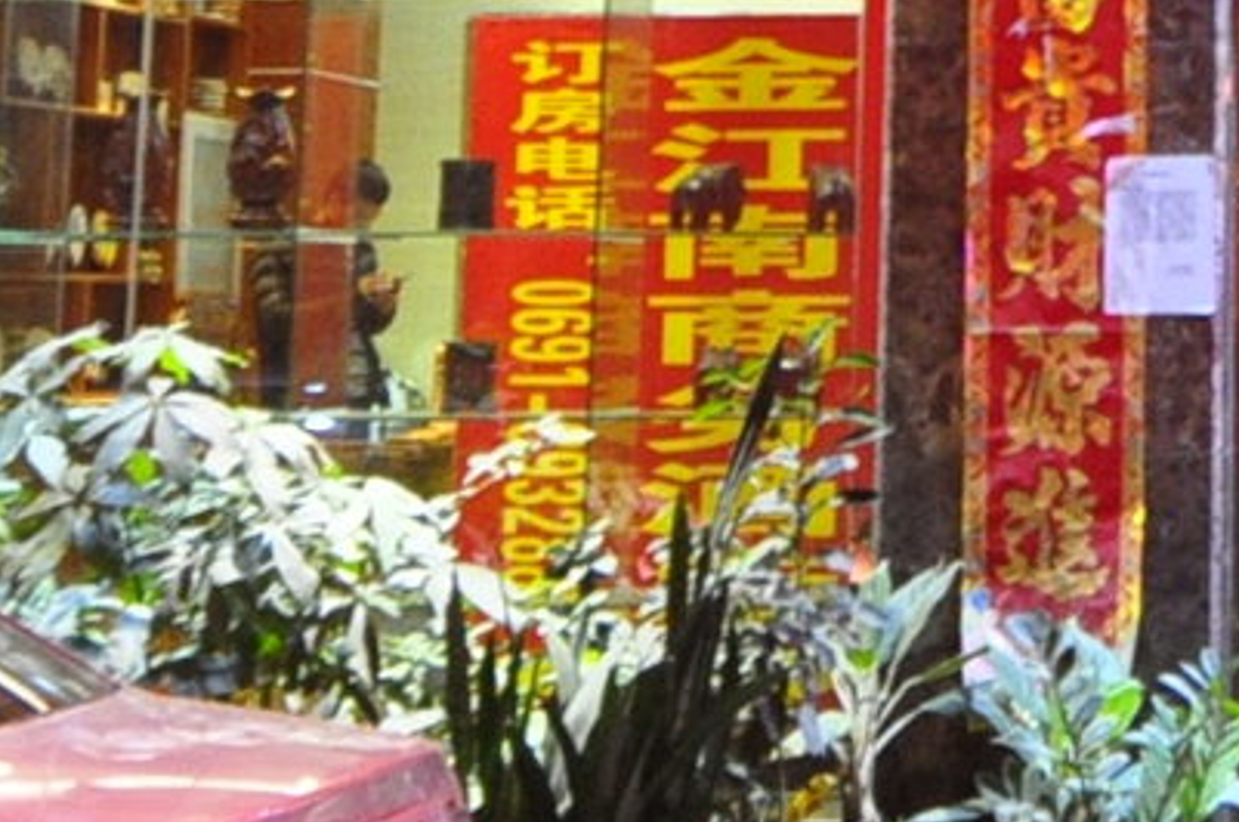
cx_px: 1540
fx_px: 3409
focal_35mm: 99
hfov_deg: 19.3
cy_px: -340
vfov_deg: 13.1
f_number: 2.8
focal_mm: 15
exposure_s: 1/10
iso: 1600
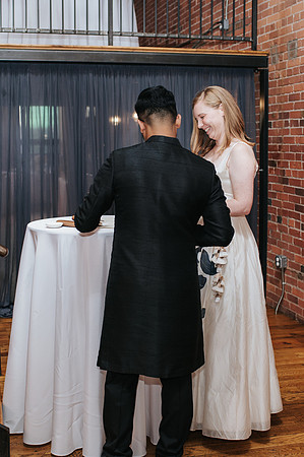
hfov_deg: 25.5
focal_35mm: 53
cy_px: 229
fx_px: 671
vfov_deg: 37.7
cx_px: 142
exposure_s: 1/200
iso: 800
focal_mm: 35
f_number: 3.2
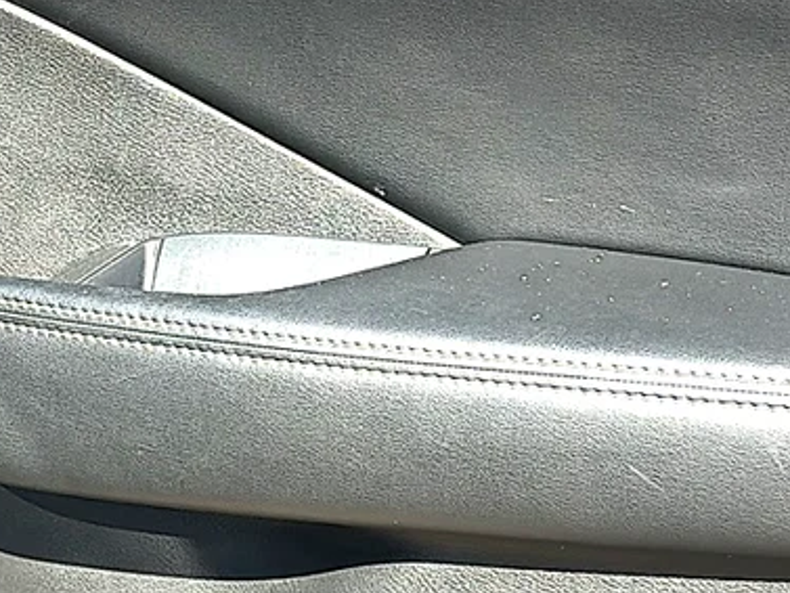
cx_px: 65
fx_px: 1781
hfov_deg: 24.2
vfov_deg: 18.8
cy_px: 137
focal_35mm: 78
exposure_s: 1/1229
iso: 80
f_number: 1.78
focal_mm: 6.86
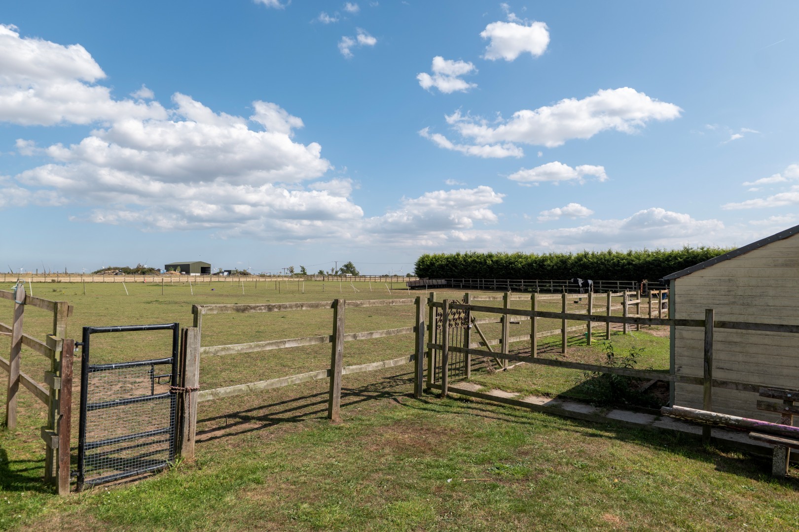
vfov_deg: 57.2
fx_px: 488
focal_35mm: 22
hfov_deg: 78.6
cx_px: 400
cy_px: 266
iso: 64
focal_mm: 22
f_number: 4.9
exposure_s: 1/1000
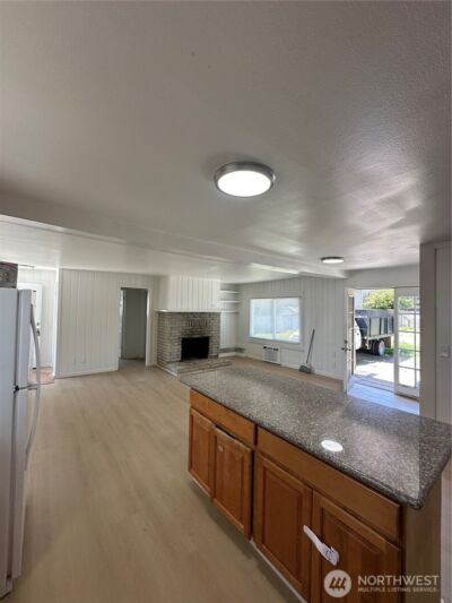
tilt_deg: +0.5
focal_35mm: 14
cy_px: 302
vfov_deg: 102.1
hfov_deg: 85.7
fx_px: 244
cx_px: 226
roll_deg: -1.7
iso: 80
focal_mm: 2.22
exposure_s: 1/120
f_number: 2.2
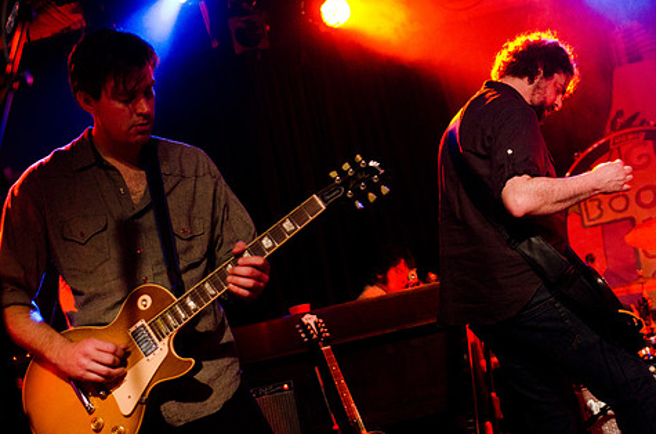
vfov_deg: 24.5
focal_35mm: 55
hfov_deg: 36.2
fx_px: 1000
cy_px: 200
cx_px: 385
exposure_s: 1/160
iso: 1600
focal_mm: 30
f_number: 1.8
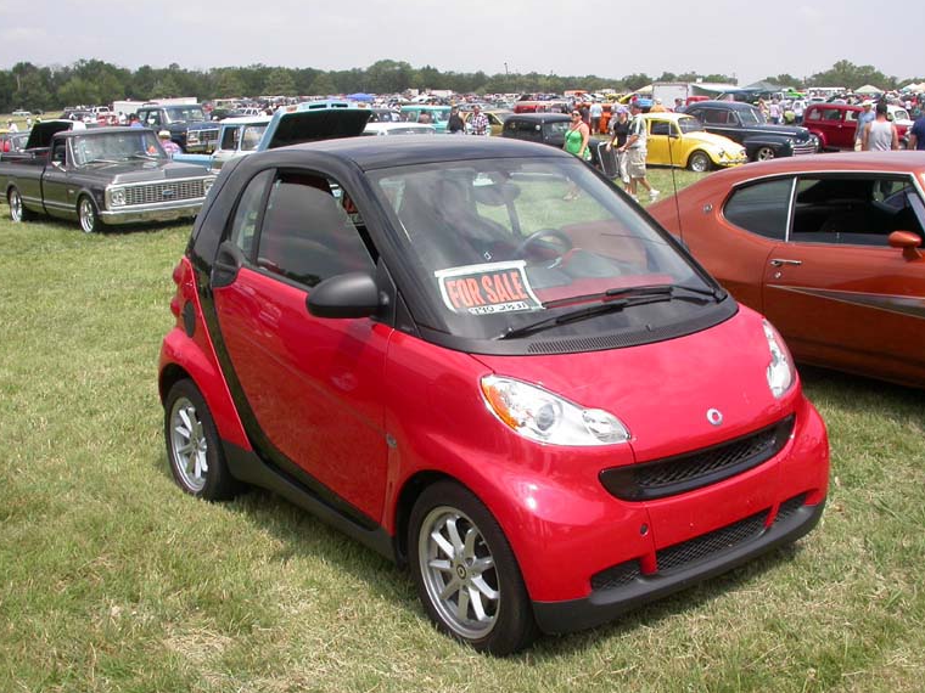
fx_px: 1069
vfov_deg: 36.0
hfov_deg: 46.8
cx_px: 475
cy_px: 361
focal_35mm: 40
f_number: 6.7
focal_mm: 7.85
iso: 100
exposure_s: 1/313
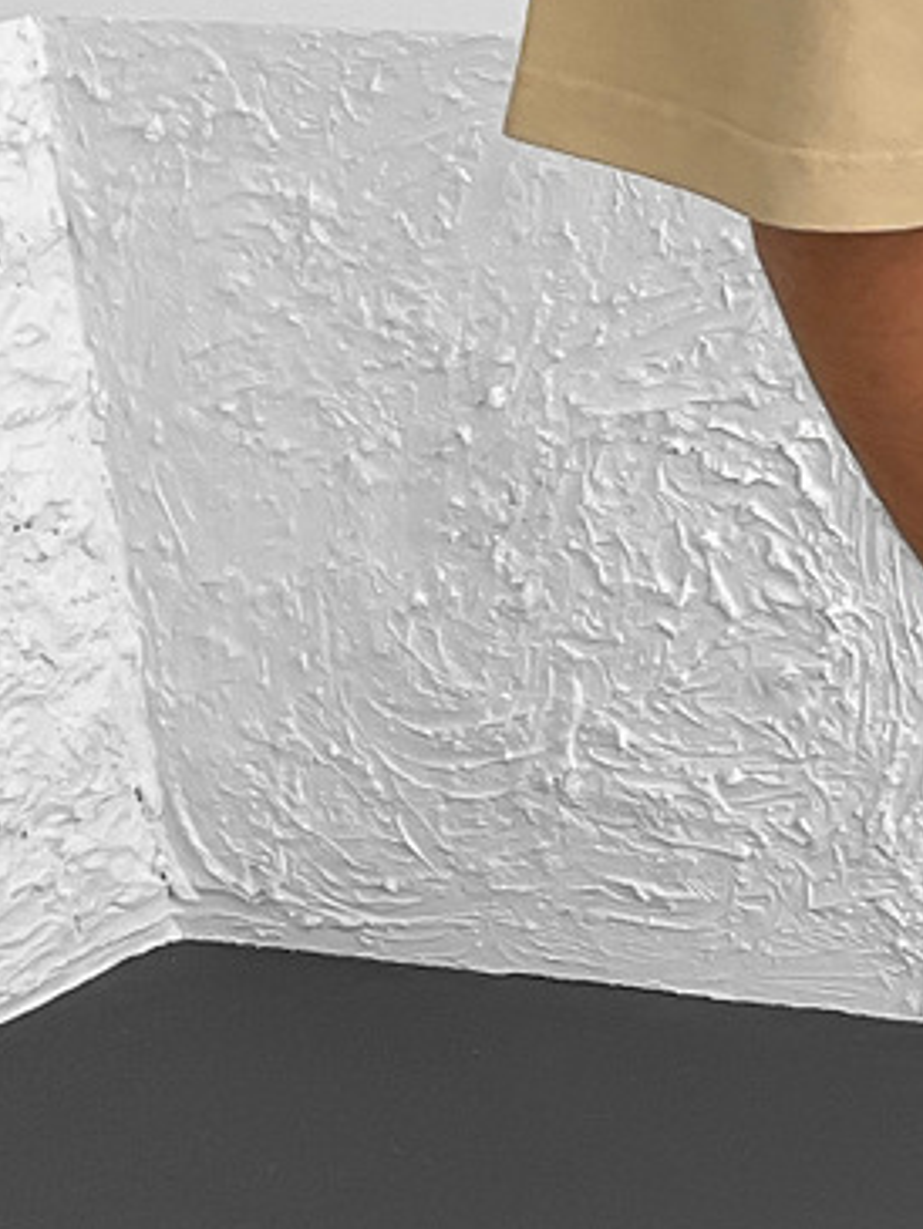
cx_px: 1957
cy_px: 946
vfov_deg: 15.4
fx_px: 4512
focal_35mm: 127
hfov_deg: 10.5
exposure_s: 1/120
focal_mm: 3
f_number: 1.8
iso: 40
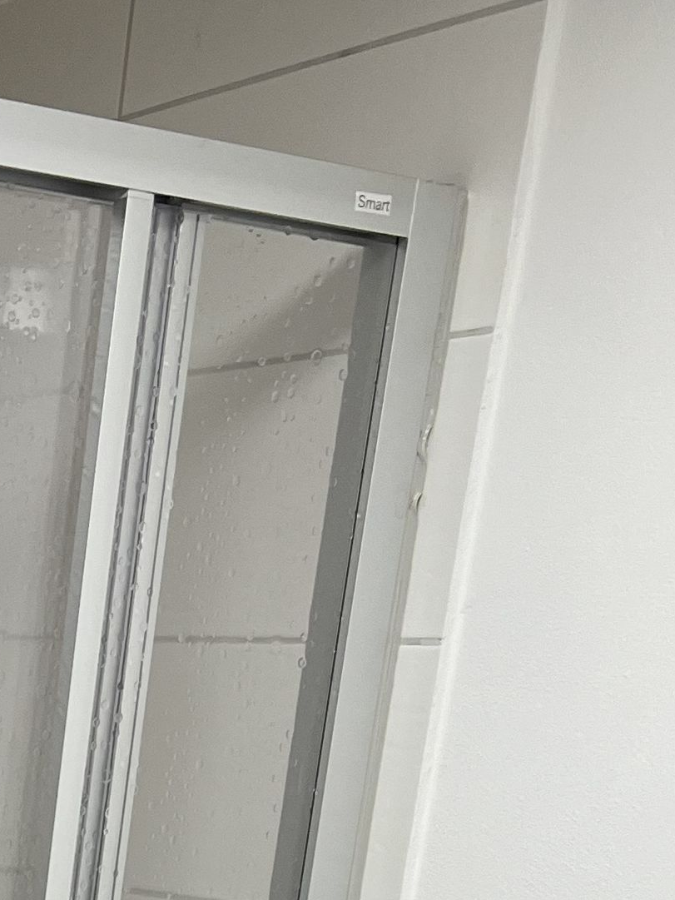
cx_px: -365
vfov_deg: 17.0
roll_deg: -4.1
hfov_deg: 14.2
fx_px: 2521
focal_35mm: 97
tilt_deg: -18.9
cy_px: 1581
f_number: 1.5
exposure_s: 1/100
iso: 64
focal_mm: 5.7
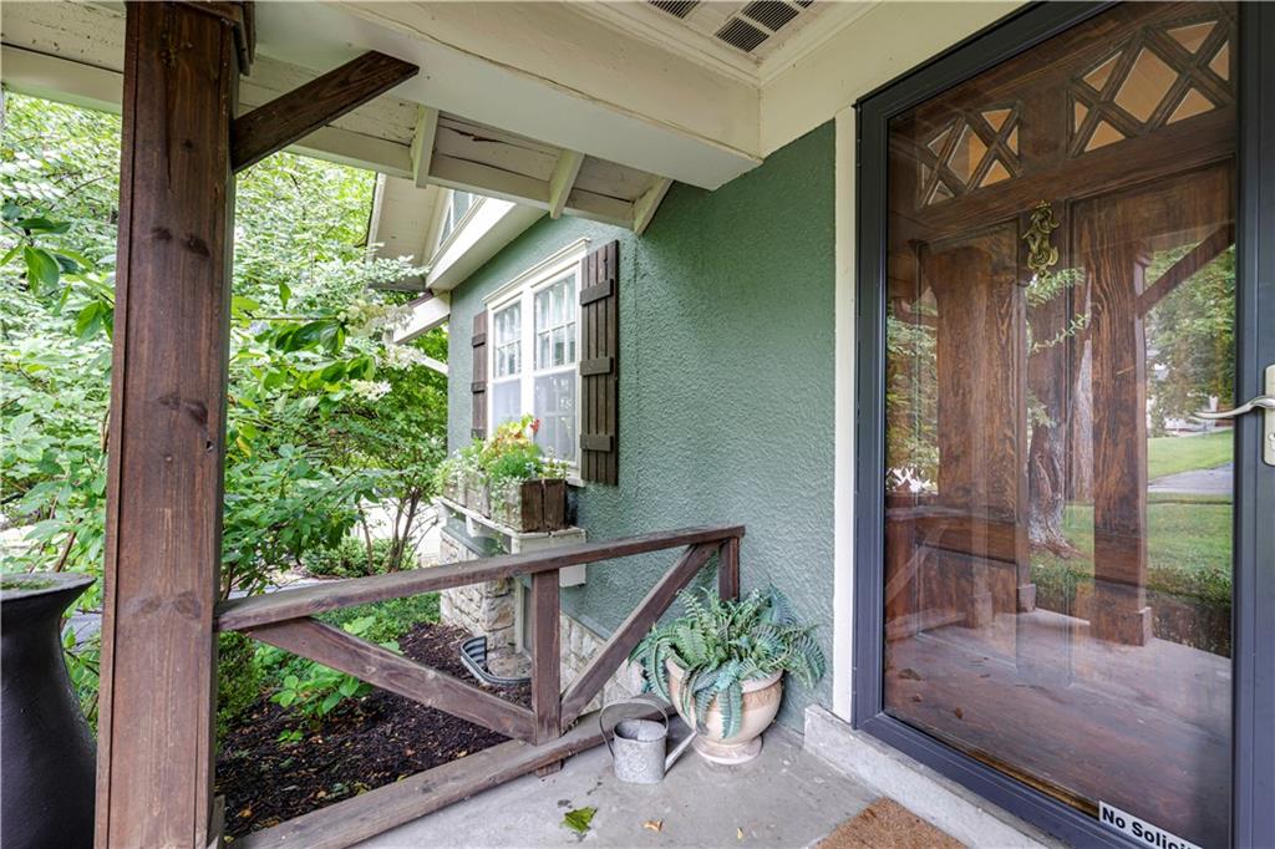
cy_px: 424
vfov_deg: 77.3
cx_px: 638
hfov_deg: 100.4
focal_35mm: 15
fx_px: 531
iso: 100
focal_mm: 15
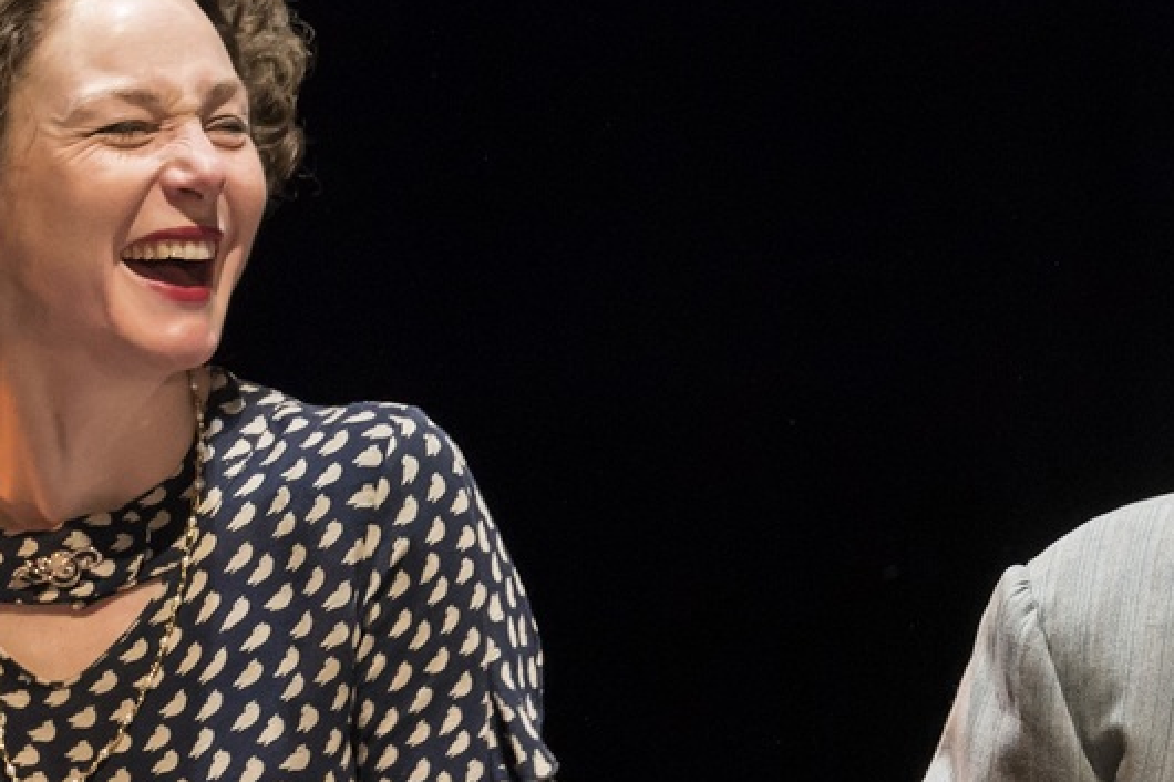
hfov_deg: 5.6
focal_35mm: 368
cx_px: 935
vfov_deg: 3.7
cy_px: 689
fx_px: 11996
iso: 3200
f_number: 2.8
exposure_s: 1/250
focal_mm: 130
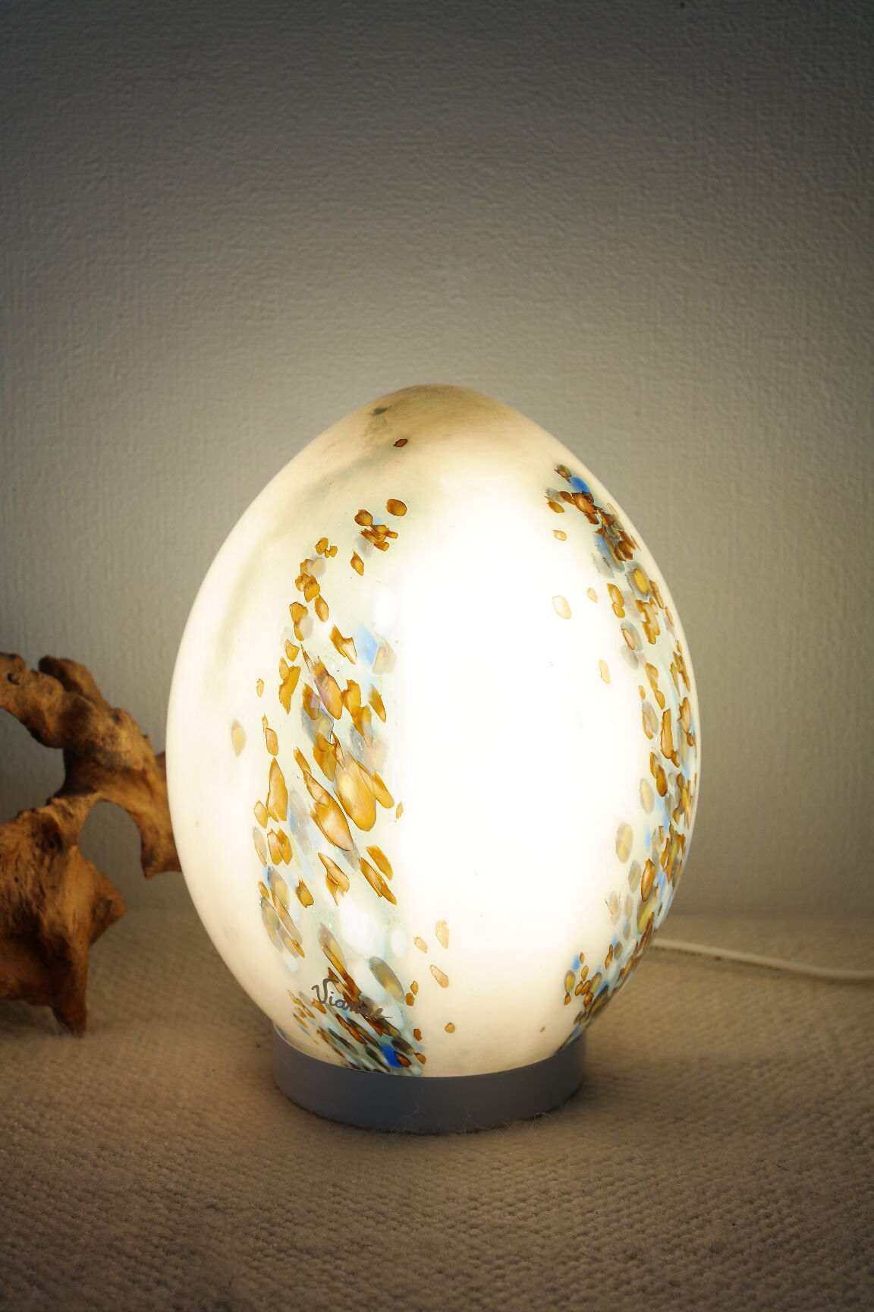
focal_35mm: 58
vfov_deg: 34.5
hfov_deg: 23.4
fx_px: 2112
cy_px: 656
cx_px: 437
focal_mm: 38
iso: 100
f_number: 5.6
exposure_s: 1/50
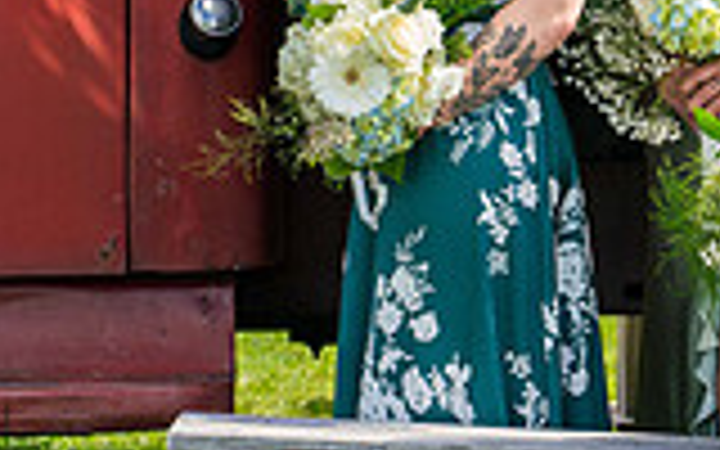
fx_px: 5946
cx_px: 1076
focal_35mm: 303
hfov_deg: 6.8
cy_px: 88
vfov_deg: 4.3
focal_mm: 82
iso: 400
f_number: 5
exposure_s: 1/640
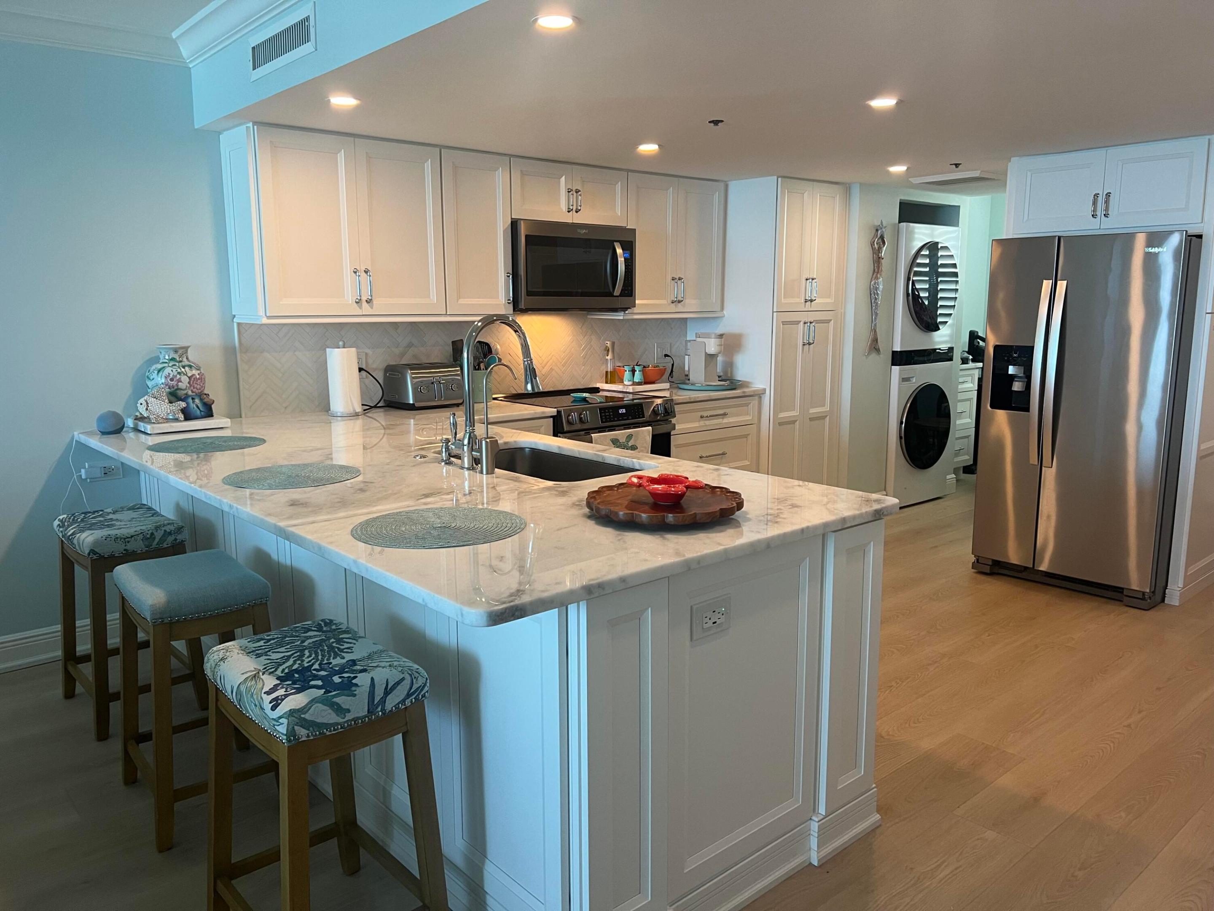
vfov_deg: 53.1
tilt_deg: -11.1
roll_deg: +0.1
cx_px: 607
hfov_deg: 67.3
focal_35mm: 26
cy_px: 456
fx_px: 912
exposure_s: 1/60
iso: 125
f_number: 1.5
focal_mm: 5.7
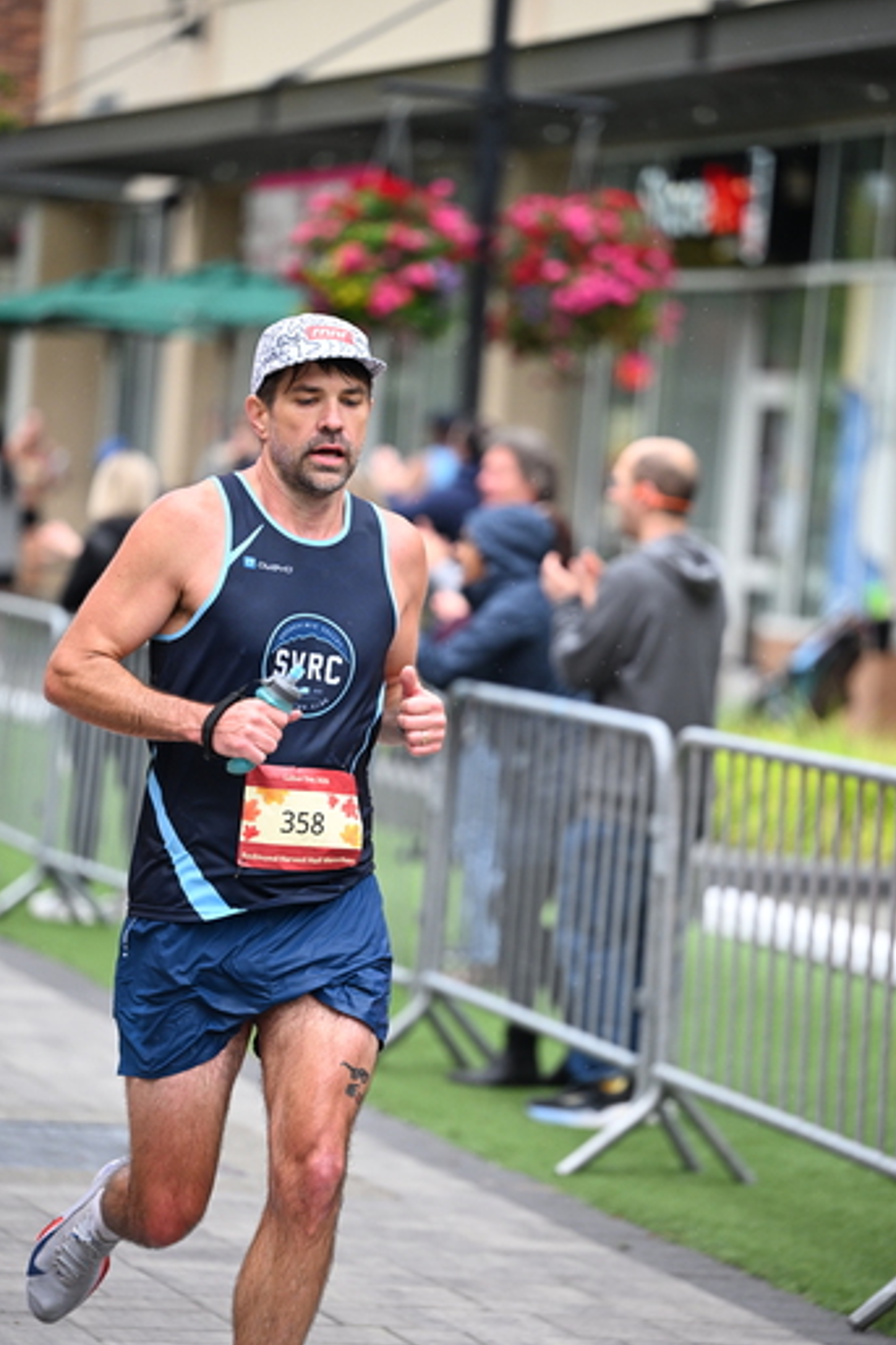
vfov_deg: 13.3
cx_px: 469
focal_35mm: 155
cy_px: 684
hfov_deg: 8.8
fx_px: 5790
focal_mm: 145
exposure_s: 1/1600
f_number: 2.8
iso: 1250
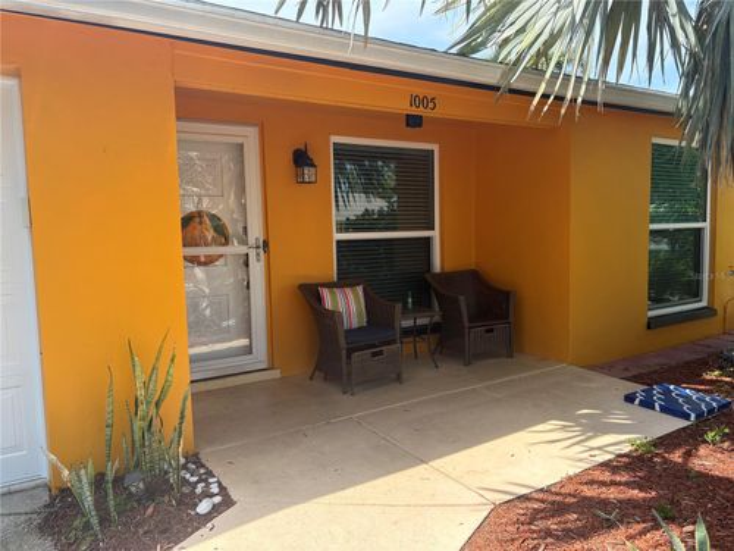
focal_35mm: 26
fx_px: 551
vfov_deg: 53.1
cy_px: 276
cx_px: 367
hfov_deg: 67.3
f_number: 1.6
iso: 64
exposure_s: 1/1155
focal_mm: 5.96
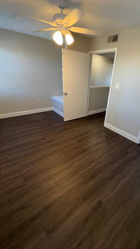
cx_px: 83
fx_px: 106
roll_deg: -2.7
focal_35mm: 16
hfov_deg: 66.5
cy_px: 120
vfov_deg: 99.3
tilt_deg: -24.1
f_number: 2.2
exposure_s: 1/71
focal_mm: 2.22
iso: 80
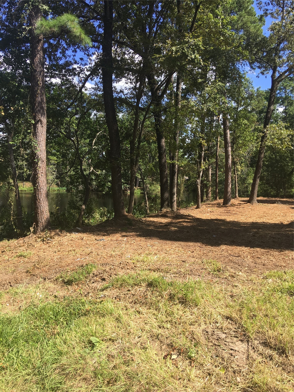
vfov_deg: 61.7
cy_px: 196
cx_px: 147
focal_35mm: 29
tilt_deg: -2.4
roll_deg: -2.4
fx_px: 328
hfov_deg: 48.2
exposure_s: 1/646
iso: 25
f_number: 2.2
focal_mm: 4.15
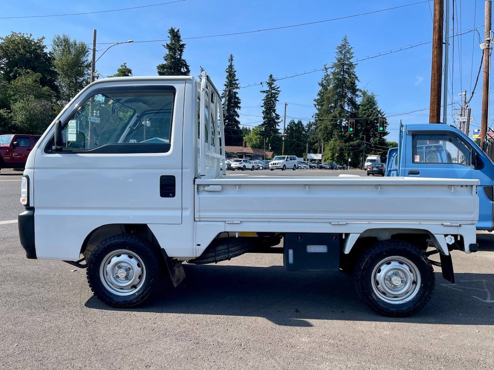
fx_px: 357
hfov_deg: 69.4
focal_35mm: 25
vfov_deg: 54.9
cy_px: 185
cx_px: 247
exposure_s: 1/2203
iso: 32
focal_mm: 5.1
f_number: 1.6
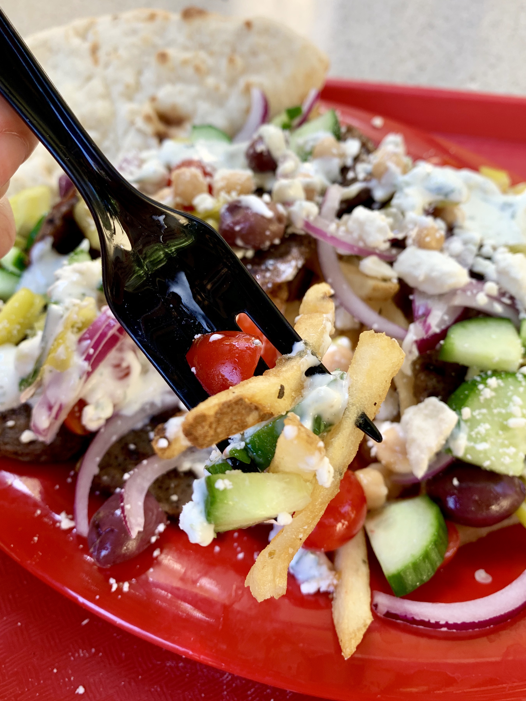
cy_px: 327
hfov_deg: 48.2
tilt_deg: -47.9
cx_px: 267
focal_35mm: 29
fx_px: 588
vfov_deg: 61.6
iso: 32
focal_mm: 4.25
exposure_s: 1/121
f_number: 1.8
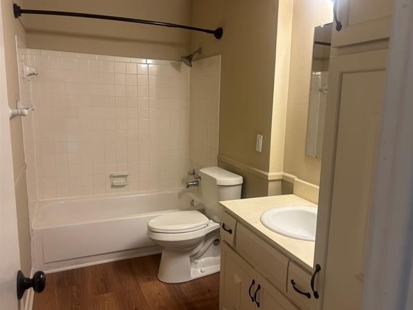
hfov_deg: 63.3
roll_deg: -2.3
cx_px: 222
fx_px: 334
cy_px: 156
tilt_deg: -9.9
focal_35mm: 28
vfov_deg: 49.8
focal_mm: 5.96
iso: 100
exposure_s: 1/60
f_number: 1.6
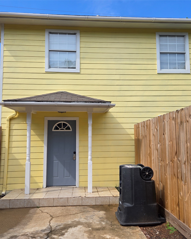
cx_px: 97
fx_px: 212
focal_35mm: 30
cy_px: 120
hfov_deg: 48.5
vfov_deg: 58.8
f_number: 1.8
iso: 25
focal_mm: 5.4
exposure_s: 1/1369
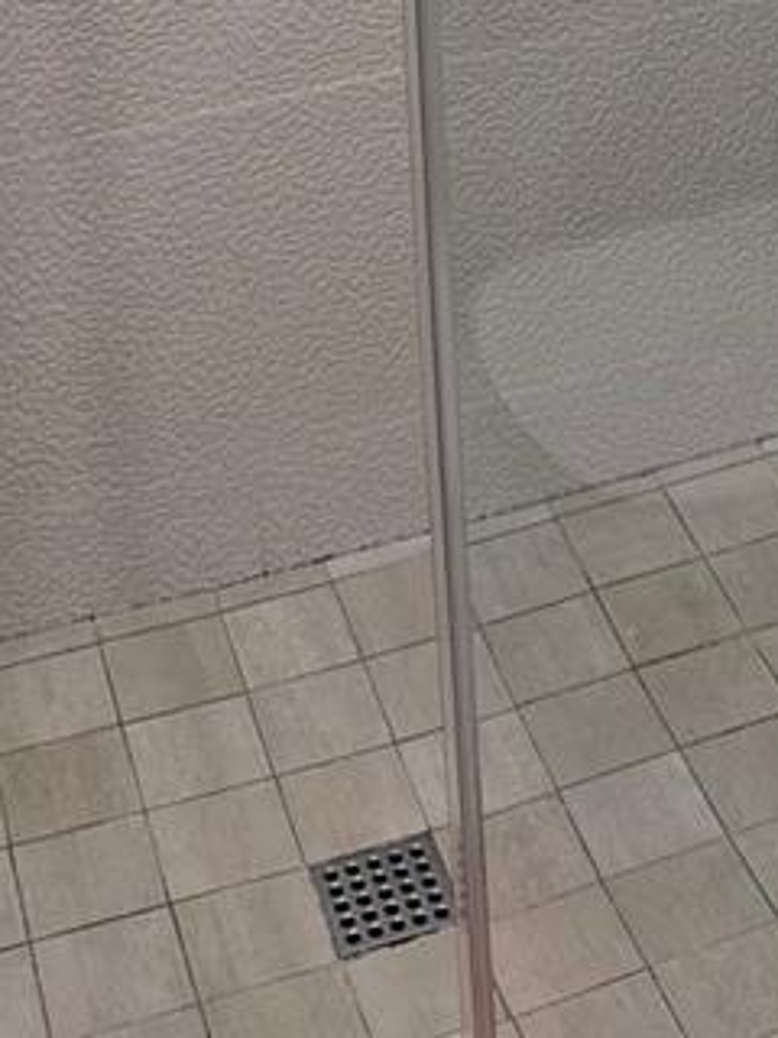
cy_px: -597
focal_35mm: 90
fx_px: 2697
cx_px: 830
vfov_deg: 18.7
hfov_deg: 16.0
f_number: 1.48
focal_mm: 6.93
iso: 160
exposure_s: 1/121
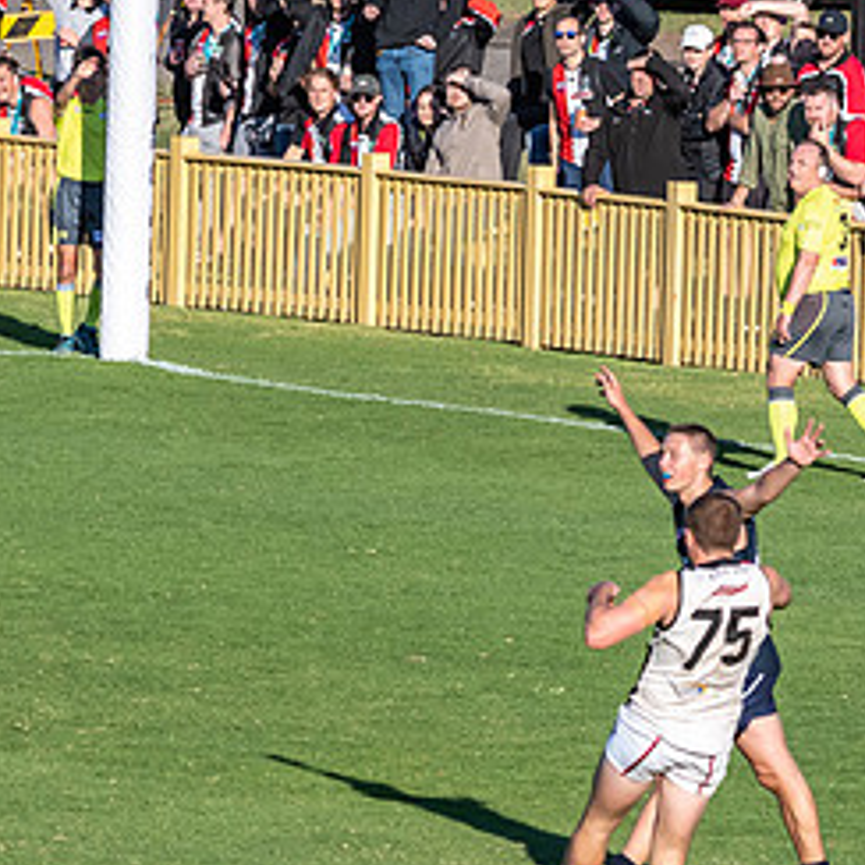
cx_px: 192
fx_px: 18037
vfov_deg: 2.7
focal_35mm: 638
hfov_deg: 2.7
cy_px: 500
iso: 800
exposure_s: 1/1600
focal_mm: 180
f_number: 10
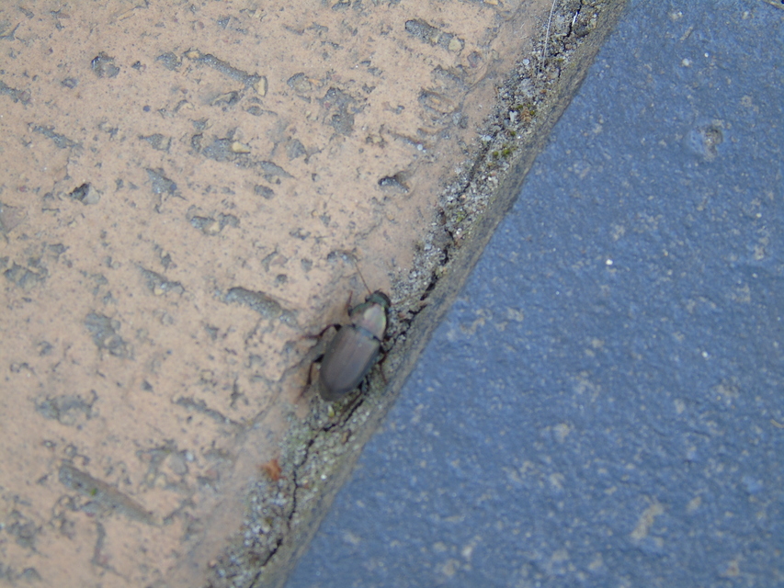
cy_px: 294
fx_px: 2809
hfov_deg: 15.9
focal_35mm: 124
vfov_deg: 12.0
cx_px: 392
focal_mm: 22
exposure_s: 1/40
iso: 80
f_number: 4.6
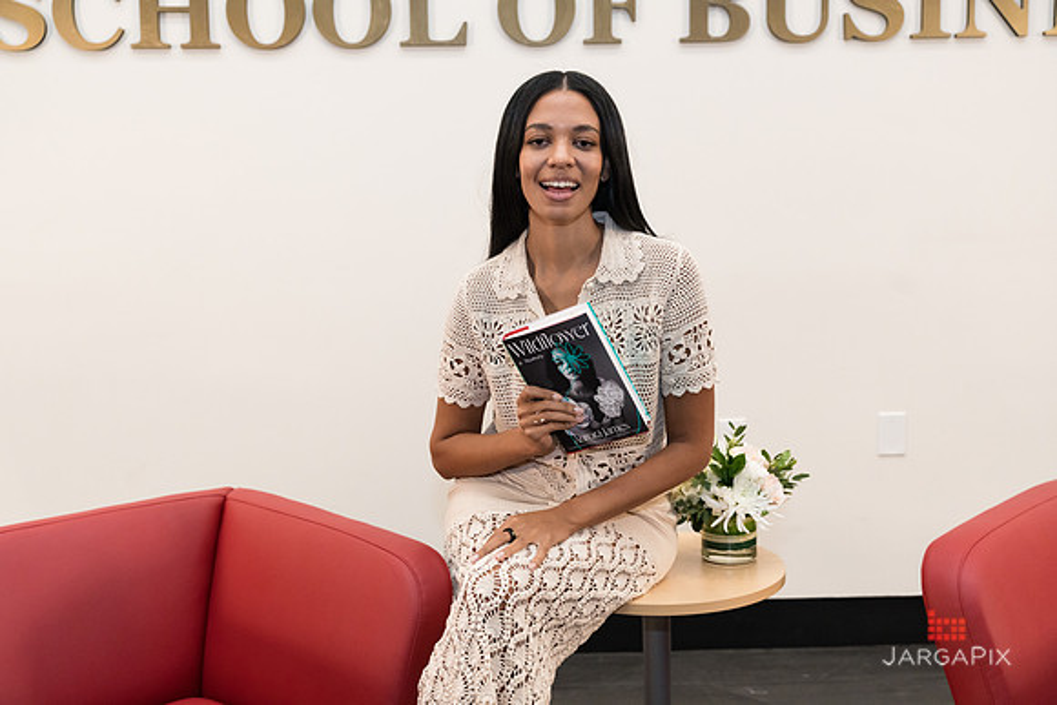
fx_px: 1087
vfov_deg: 36.0
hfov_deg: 51.9
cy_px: 352
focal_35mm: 37
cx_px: 528
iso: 3200
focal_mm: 37
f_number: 4.5
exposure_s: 1/125
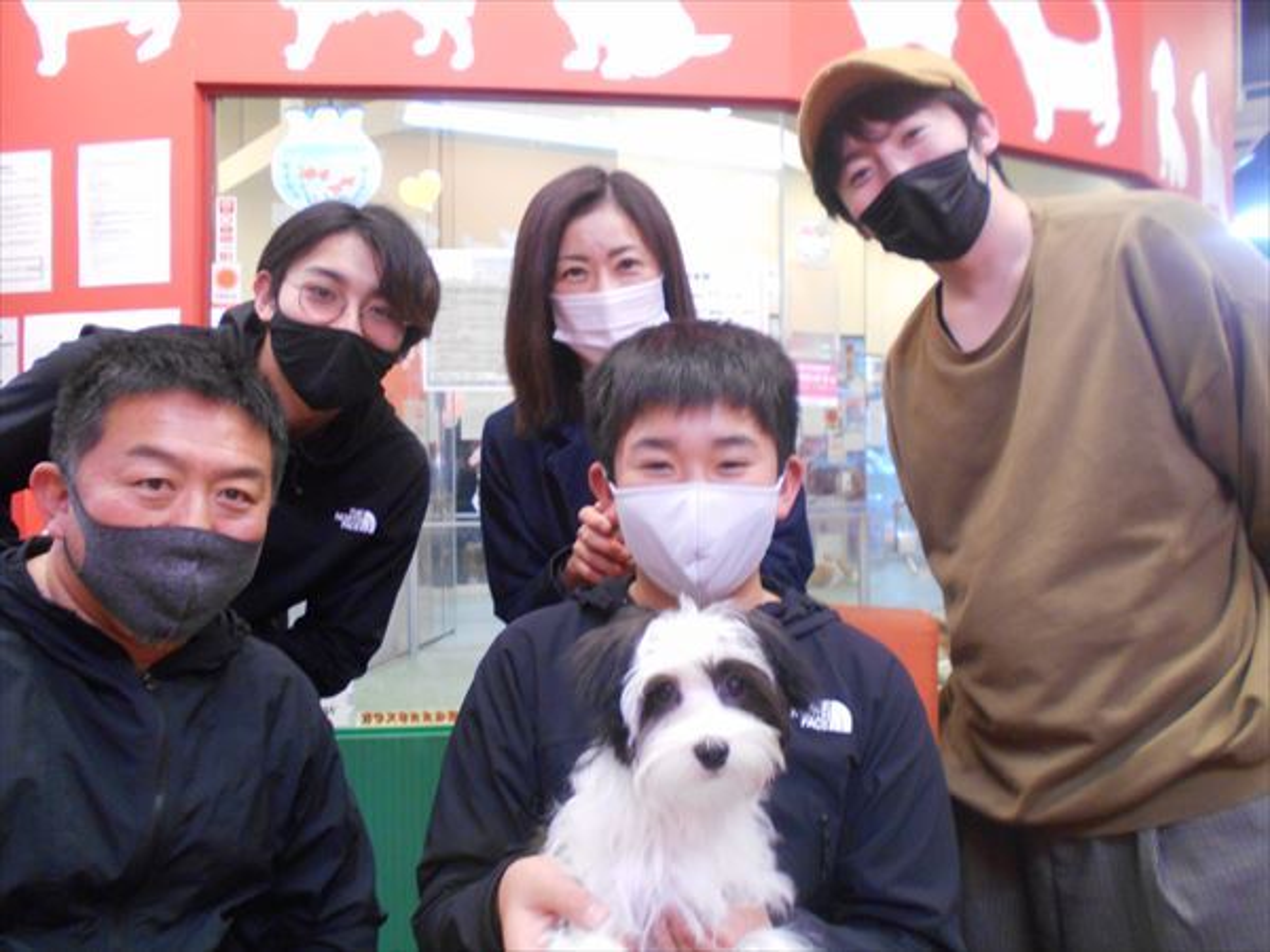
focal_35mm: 26
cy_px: 476
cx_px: 635
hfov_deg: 67.3
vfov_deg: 53.1
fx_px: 954
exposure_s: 1/30
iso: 400
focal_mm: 4.6
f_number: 3.2
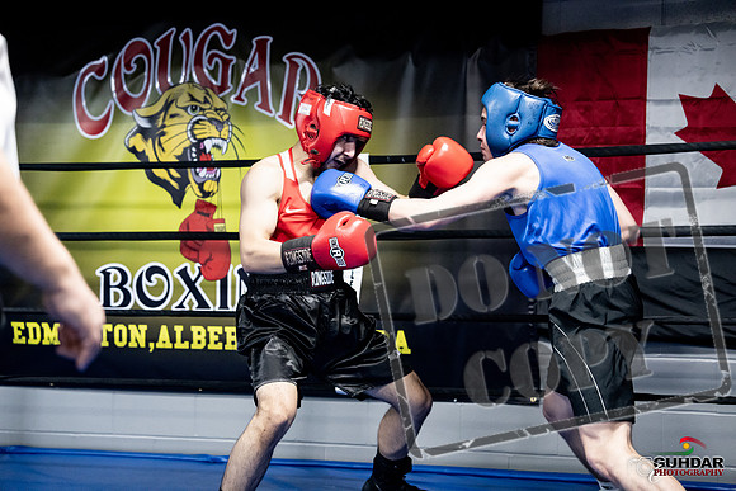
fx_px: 1431
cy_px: 246
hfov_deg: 28.8
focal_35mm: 70
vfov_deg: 19.5
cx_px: 368
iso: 8000
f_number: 2.8
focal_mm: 70
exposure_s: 1/1000
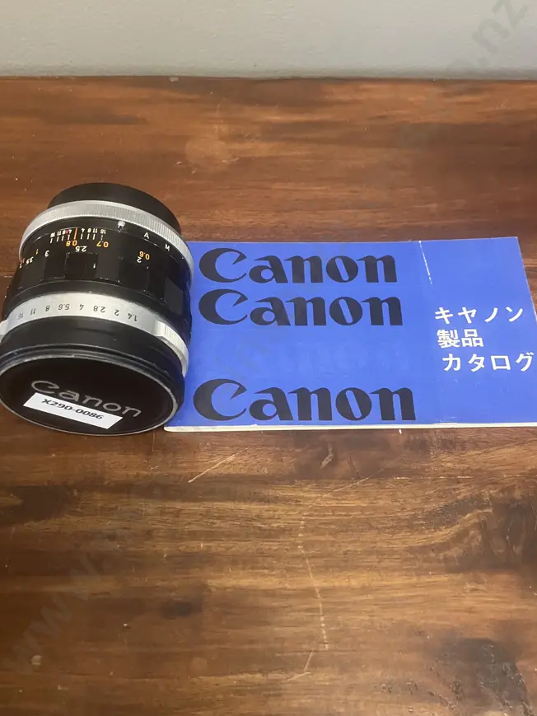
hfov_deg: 43.0
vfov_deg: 55.3
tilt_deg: -58.9
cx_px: 264
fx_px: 682
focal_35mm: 33
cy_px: 337
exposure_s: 1/33
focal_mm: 3.99
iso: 320
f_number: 1.8
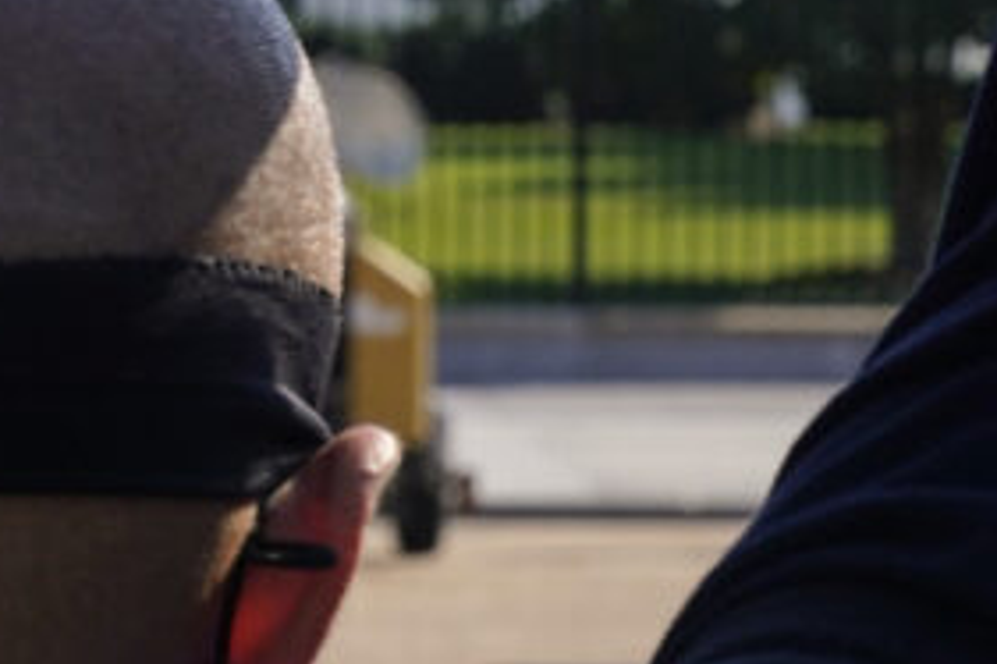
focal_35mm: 205
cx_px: -309
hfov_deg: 9.8
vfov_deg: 6.6
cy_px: -213
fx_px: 5674
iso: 400
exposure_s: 1/1250
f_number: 7.1
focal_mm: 48
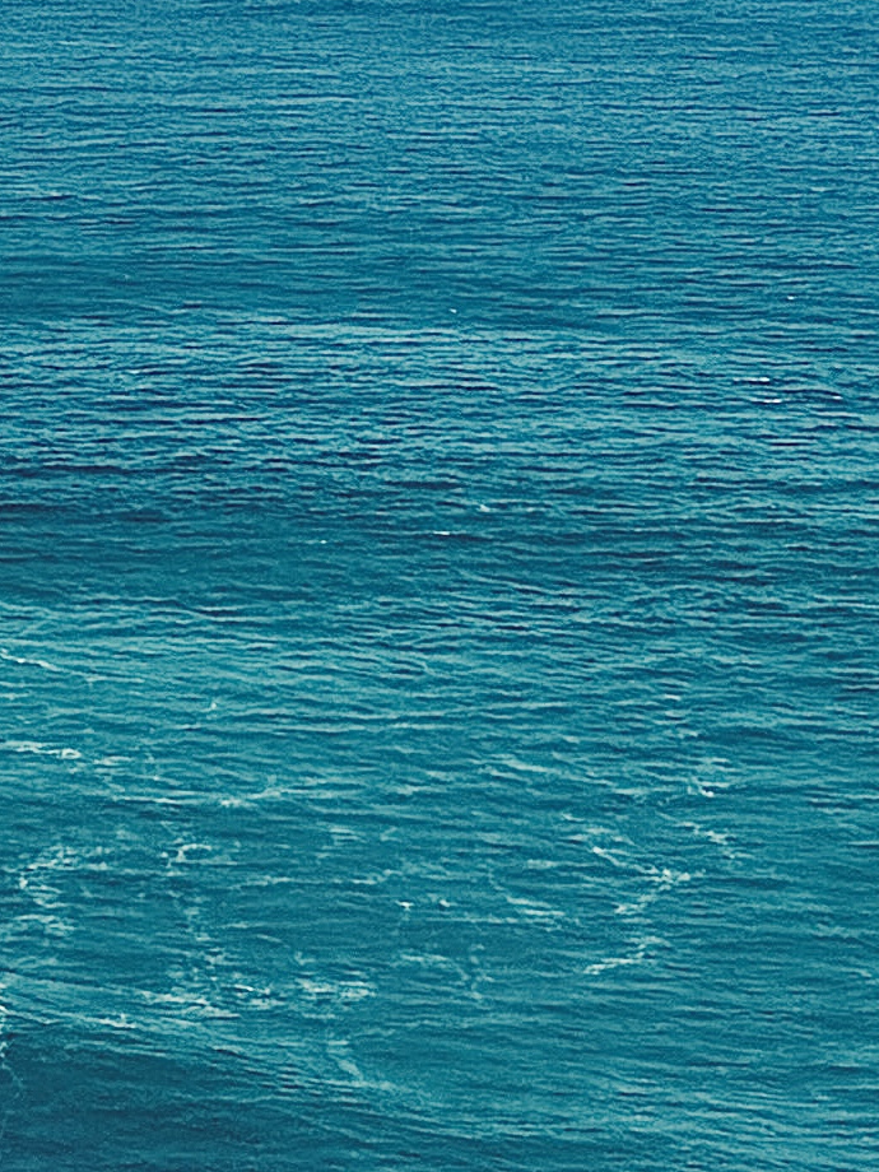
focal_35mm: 149
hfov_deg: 9.5
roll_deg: +1.1
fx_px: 5045
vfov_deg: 13.2
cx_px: -698
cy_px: 367
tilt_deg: -9.2
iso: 80
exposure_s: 1/4167
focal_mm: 6.76
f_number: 1.78
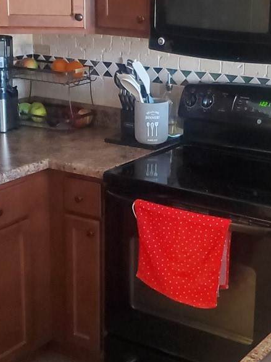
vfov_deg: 27.4
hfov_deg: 20.7
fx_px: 742
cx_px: 144
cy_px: 182
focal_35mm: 71
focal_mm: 4.3
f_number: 1.5
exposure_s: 1/40
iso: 500
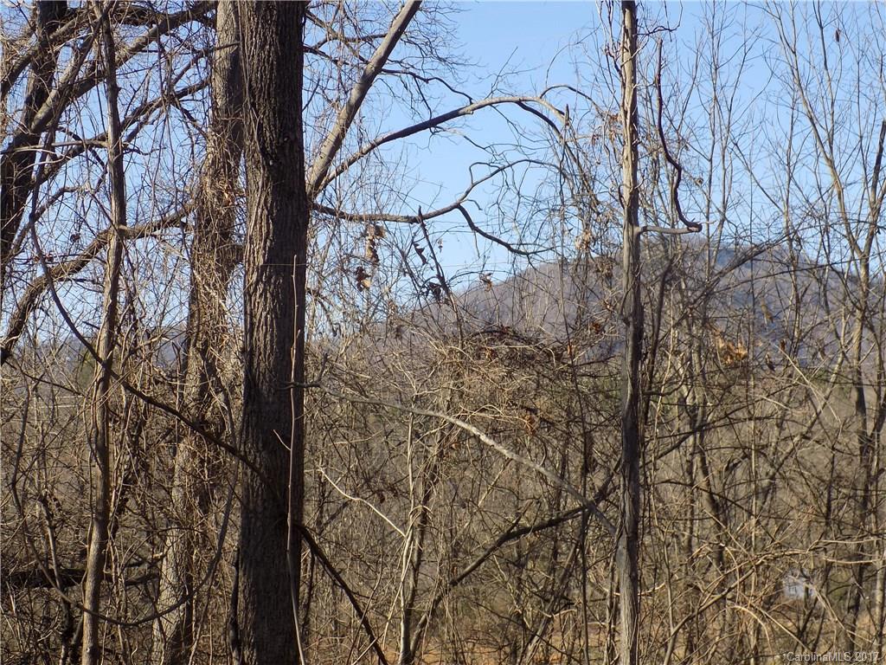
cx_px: 443
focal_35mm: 78
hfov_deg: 25.0
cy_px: 332
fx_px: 1996
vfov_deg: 18.9
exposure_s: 1/250
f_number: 4.3
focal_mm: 13.9
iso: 80
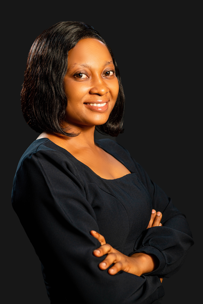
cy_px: 152
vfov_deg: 28.4
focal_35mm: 71
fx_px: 602
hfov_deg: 19.1
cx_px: 102
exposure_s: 1/160
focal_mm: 71.2
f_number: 4
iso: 500
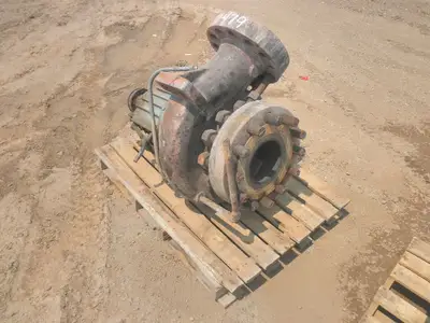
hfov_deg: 63.4
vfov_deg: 49.7
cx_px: 215
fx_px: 348
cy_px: 162
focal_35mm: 28
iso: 64
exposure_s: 1/160
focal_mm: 5
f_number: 8.5
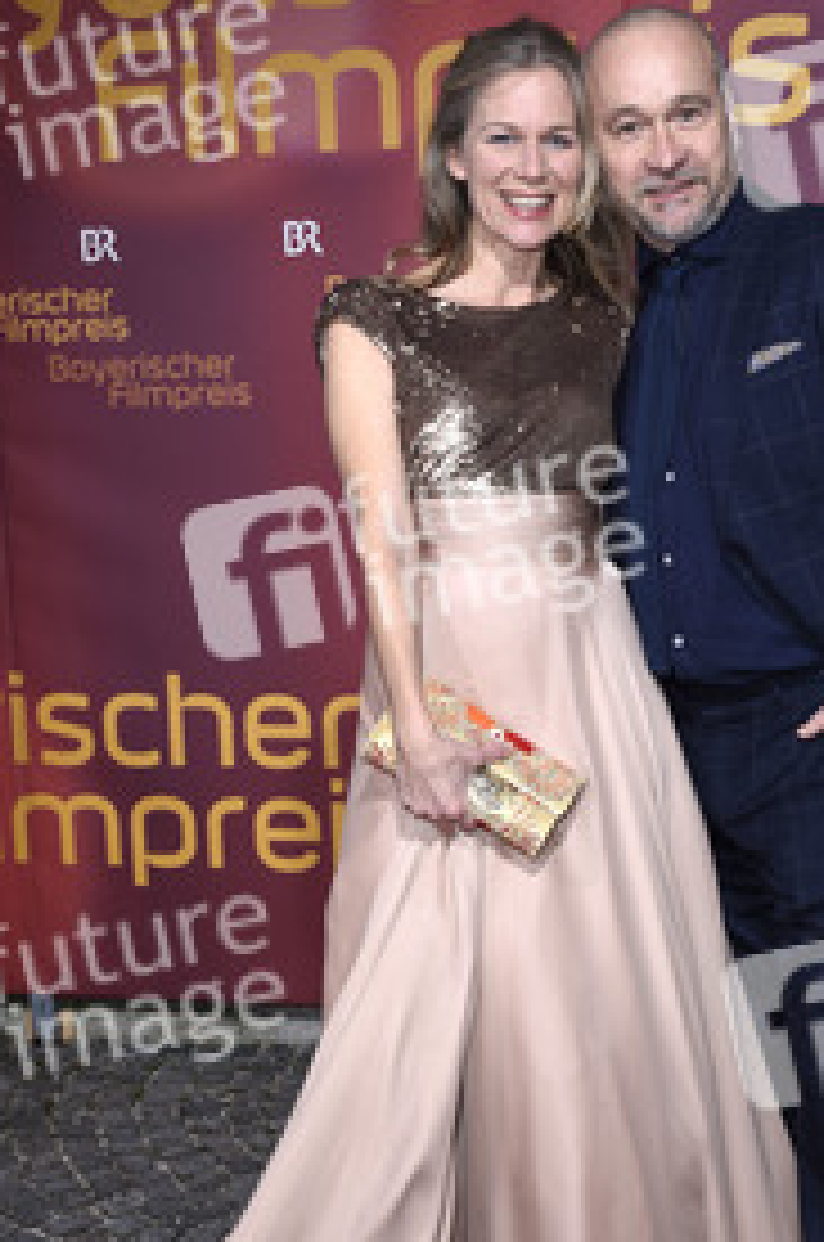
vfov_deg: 34.0
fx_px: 2024
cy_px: 778
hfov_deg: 22.9
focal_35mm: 59
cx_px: 545
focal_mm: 27
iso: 160
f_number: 6.3
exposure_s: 1/160
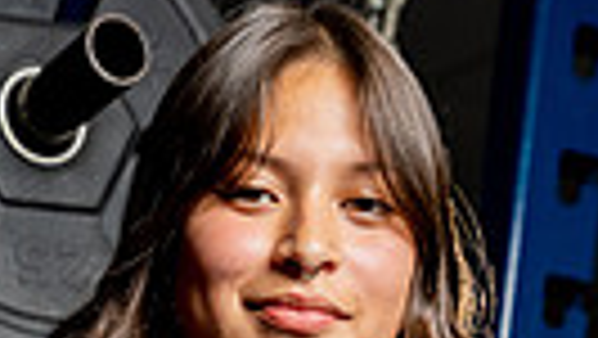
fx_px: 3268
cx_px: 202
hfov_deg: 10.4
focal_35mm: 206
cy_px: 910
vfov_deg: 5.6
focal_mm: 58
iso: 160
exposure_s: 1/250
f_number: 5
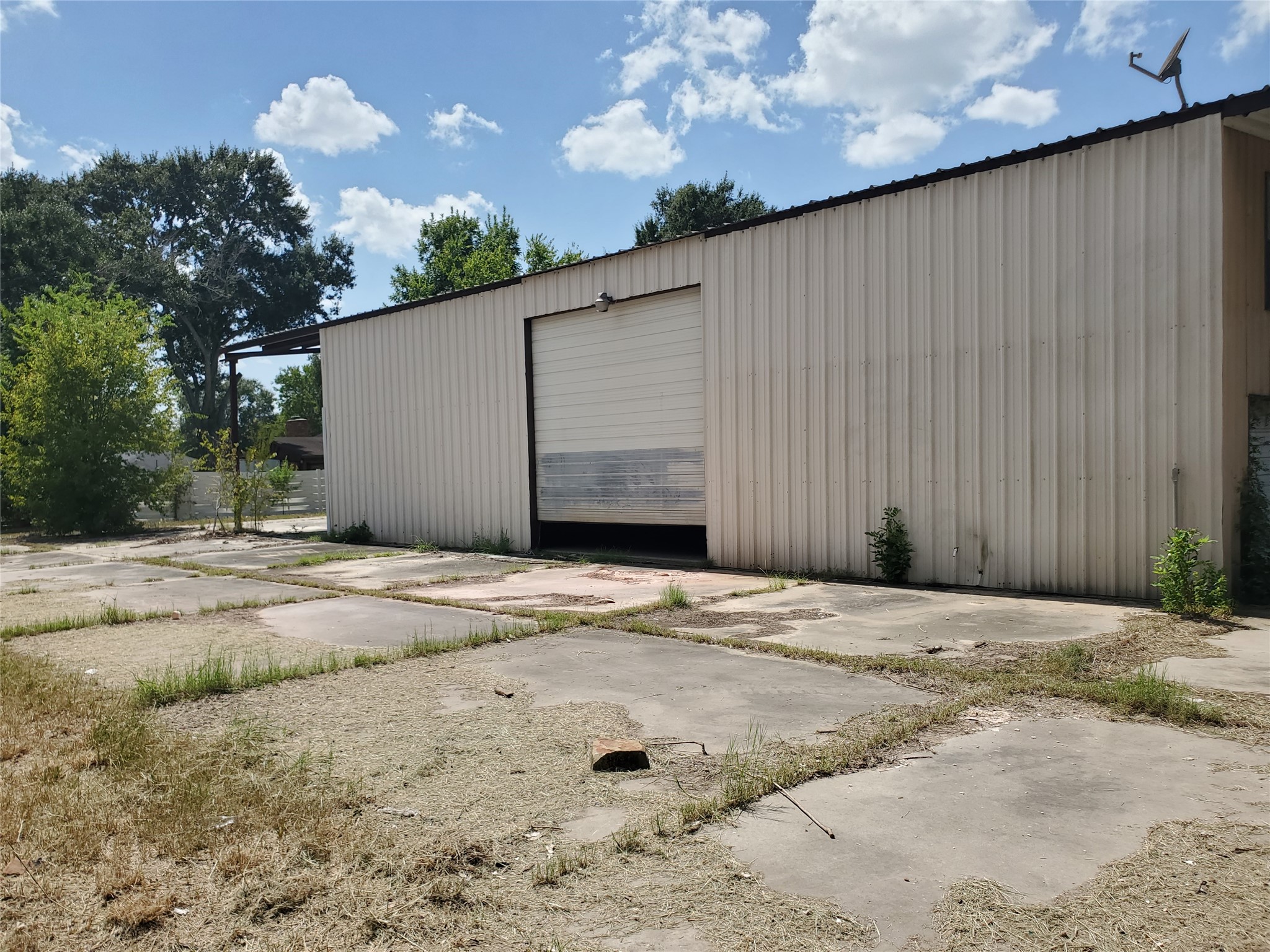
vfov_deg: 53.1
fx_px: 954
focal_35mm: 26
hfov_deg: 67.3
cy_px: 476
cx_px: 635
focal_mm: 4.3
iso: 50
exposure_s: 1/1704
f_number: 2.4
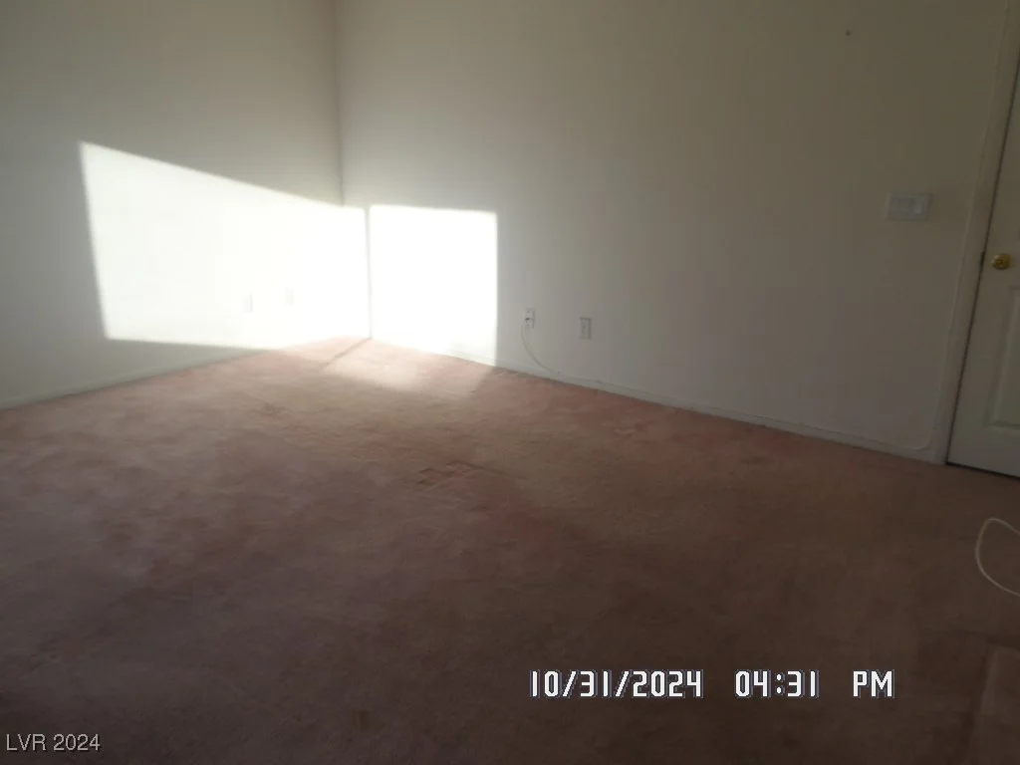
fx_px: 737
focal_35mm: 25
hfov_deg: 69.4
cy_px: 382
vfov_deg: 54.9
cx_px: 510
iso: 80
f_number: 2.5
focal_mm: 4.5
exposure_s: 1/500
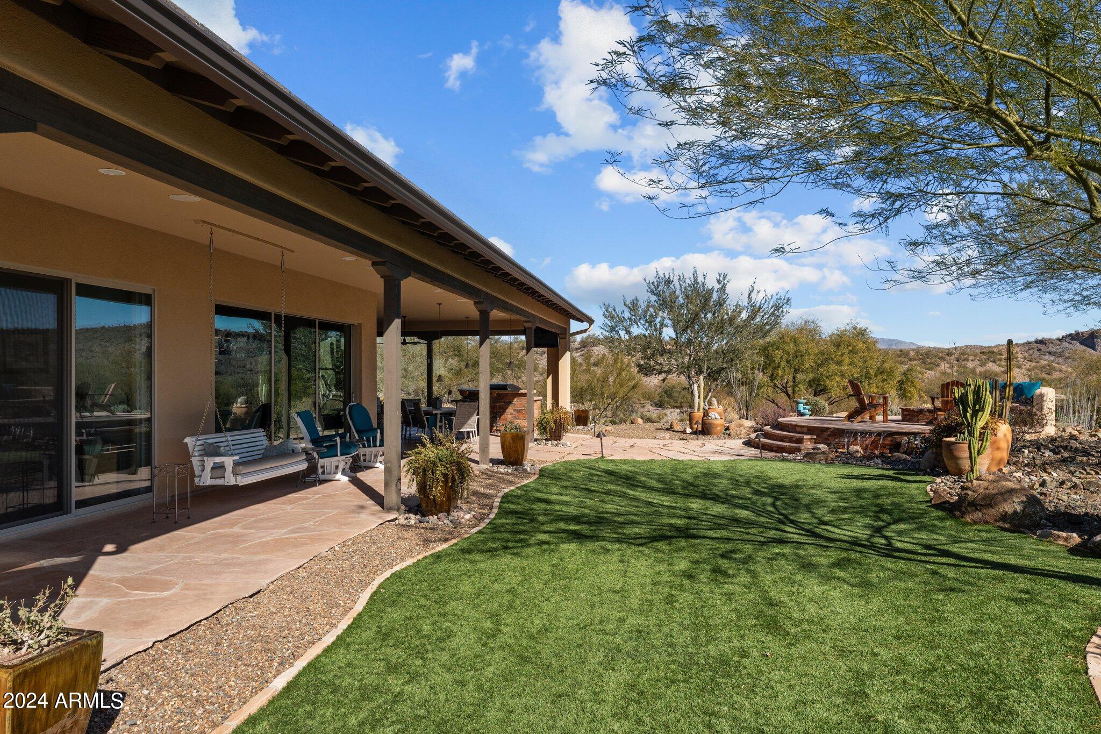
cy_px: 367
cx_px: 550
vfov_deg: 53.1
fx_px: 734
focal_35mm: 24
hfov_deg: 73.7
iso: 400
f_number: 8
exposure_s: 1/5000
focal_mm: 24
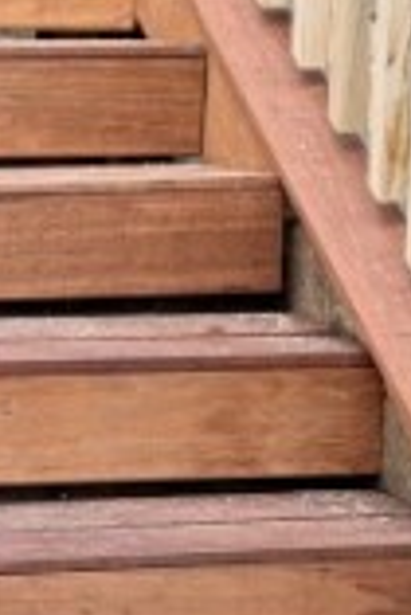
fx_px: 2443
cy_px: 376
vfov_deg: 14.3
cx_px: -170
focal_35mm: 143
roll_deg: -1.3
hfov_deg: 9.4
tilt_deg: -8.7
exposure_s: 1/121
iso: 64
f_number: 1.78
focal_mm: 6.76
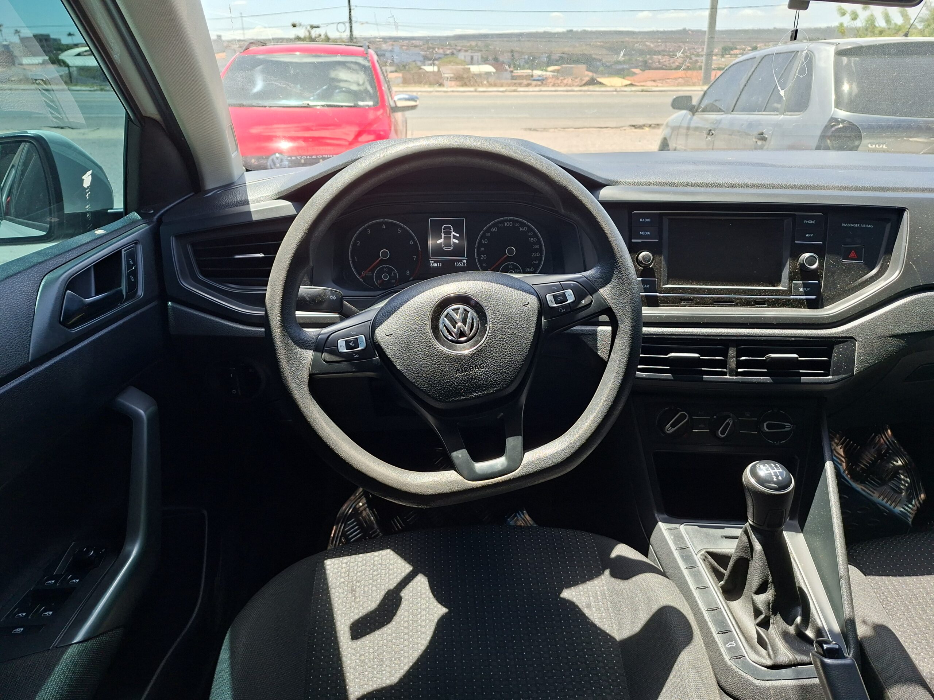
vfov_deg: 58.9
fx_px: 621
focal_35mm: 23
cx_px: 467
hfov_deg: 73.9
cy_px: 350
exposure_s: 1/266
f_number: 1.8
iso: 50
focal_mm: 5.54
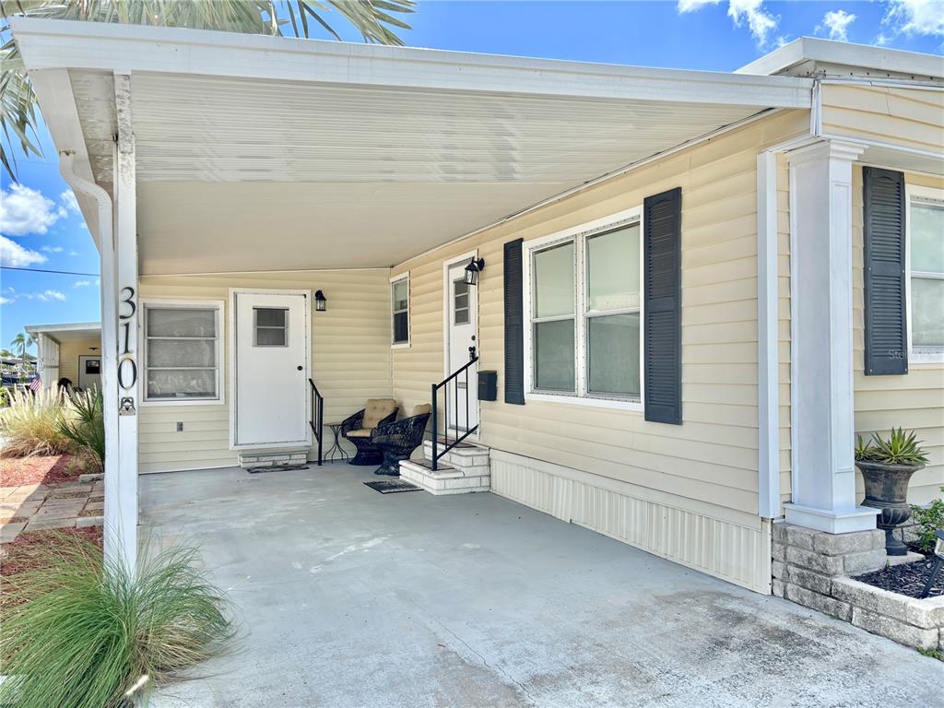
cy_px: 354
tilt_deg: +0.3
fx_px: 709
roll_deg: +0.4
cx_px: 472
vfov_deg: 53.1
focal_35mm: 26
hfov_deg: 67.3
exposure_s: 1/1667
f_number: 1.6
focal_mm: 5.96
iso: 50
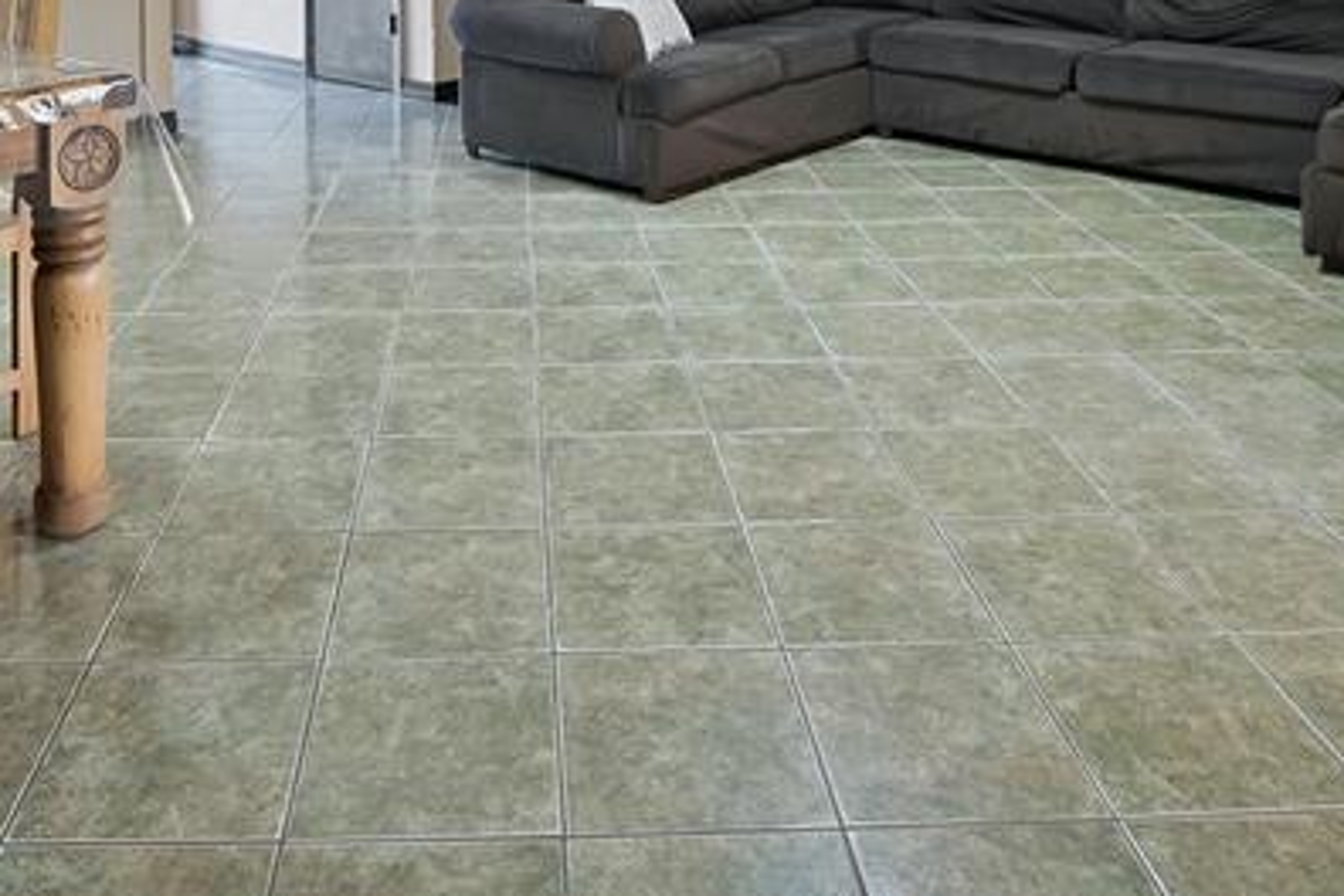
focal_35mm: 31
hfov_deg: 59.8
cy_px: -175
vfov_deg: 34.2
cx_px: 540
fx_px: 1157
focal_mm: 12
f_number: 4
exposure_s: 1/3
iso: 640
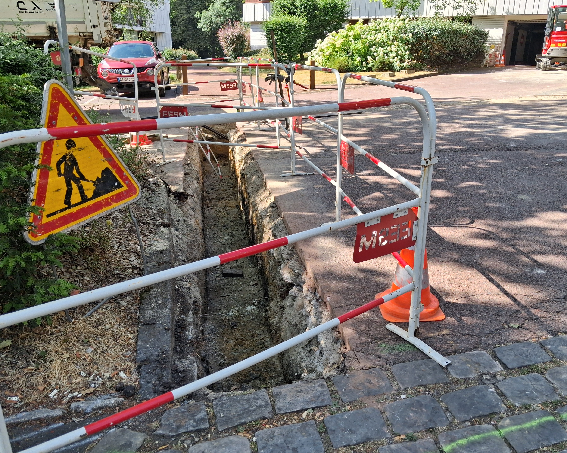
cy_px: 225
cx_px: 312
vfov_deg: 48.5
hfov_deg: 58.7
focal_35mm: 30
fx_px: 503
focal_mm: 4
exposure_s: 1/218
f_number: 1.8
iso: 20
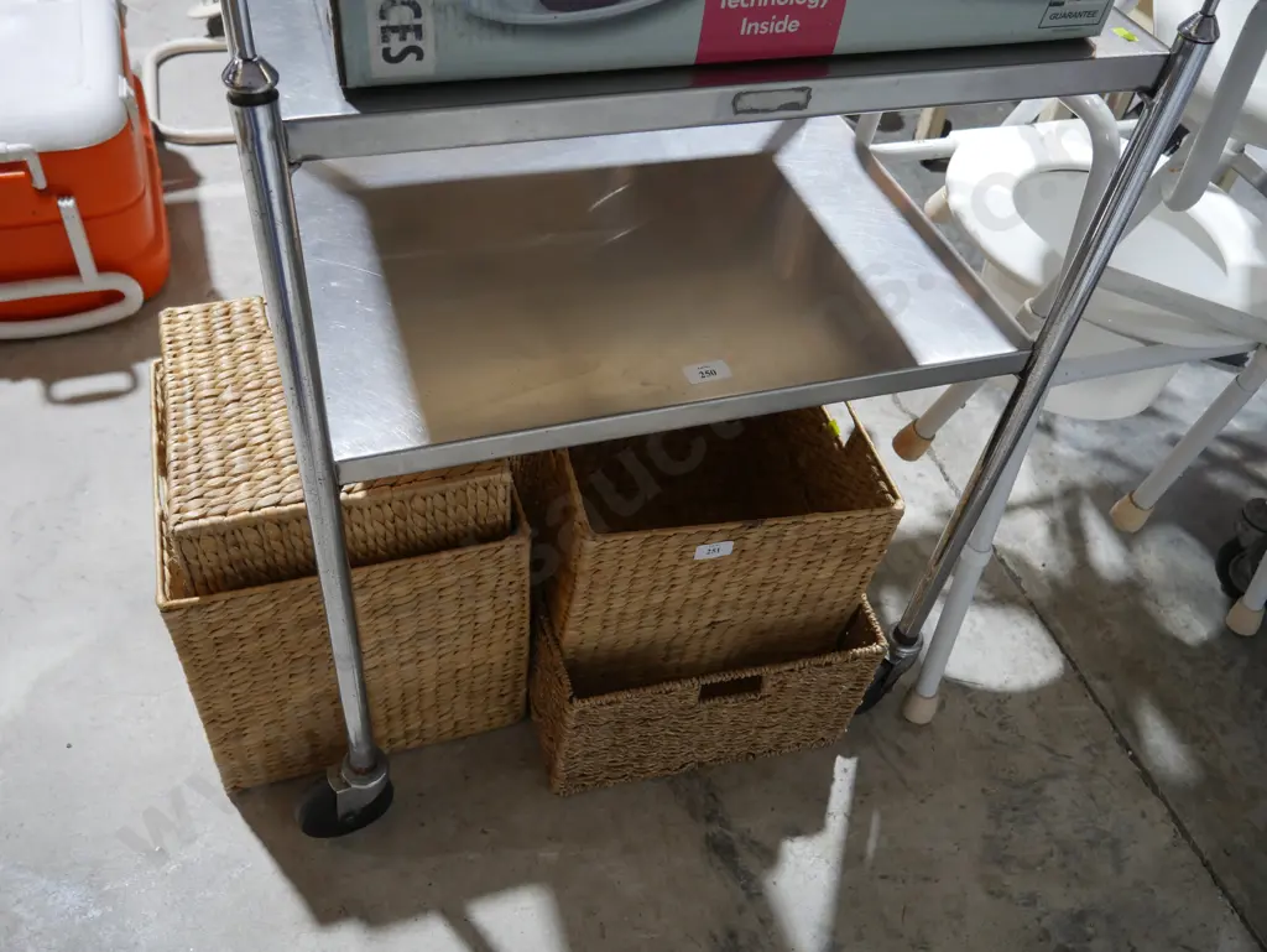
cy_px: 476
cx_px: 634
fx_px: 1025
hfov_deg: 63.4
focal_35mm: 28
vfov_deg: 49.8
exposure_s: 1/60
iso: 400
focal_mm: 14
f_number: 3.5
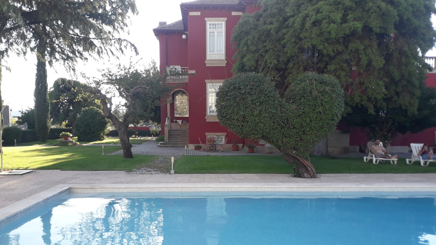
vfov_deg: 36.5
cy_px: 149
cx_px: 203
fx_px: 370
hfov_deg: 61.0
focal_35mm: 32
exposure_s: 1/331
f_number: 1.9
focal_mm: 3.6
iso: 40
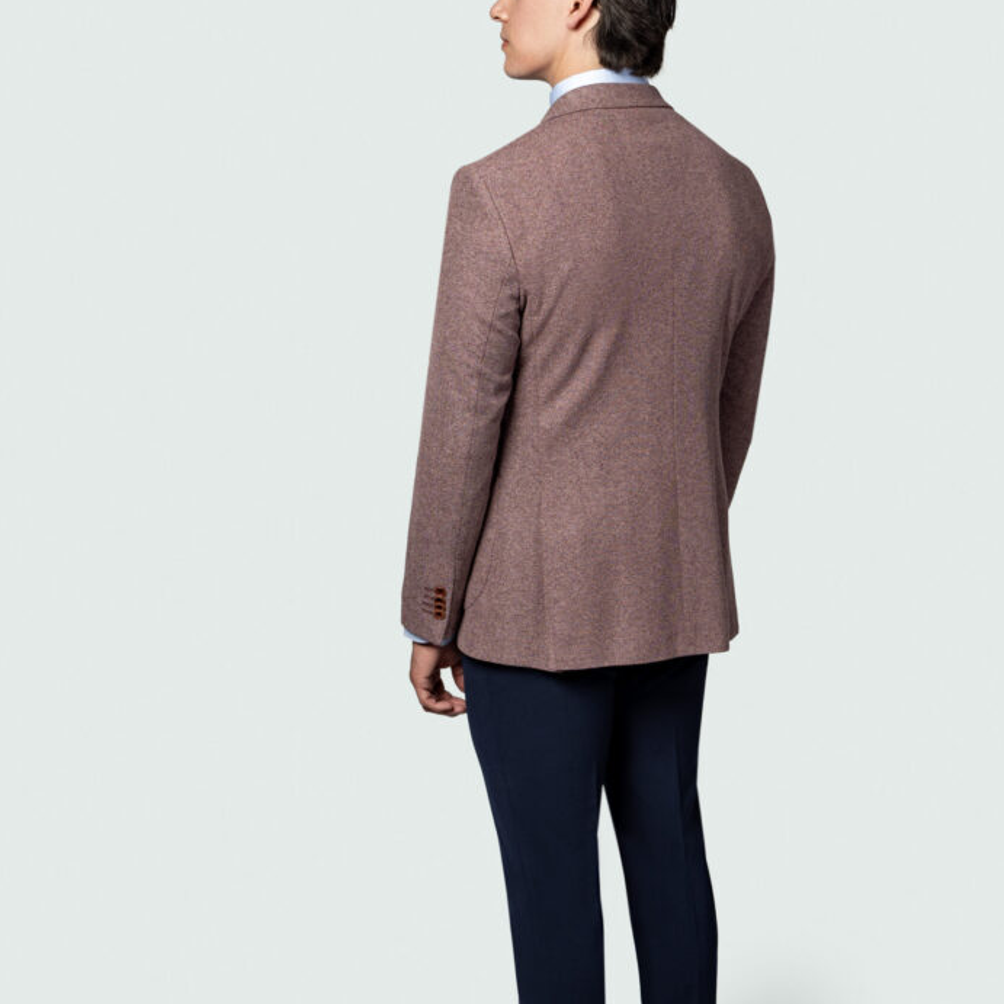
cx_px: 507
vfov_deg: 24.3
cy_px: 501
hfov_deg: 24.3
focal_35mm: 71
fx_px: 2330
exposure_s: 1/100
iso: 125
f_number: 3.5
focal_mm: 37
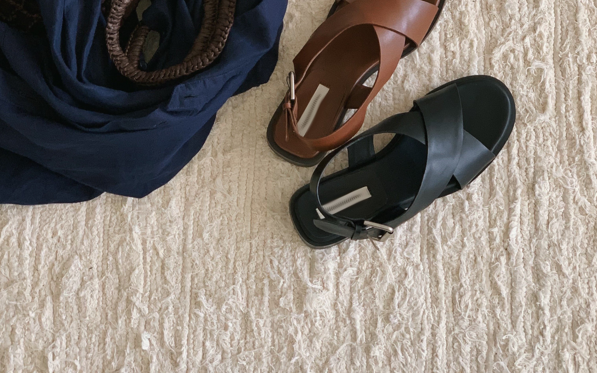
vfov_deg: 17.3
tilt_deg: -78.6
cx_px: 297
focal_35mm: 74
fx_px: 1204
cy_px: 21
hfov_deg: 27.8
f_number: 2.4
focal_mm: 6
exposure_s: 1/105
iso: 125
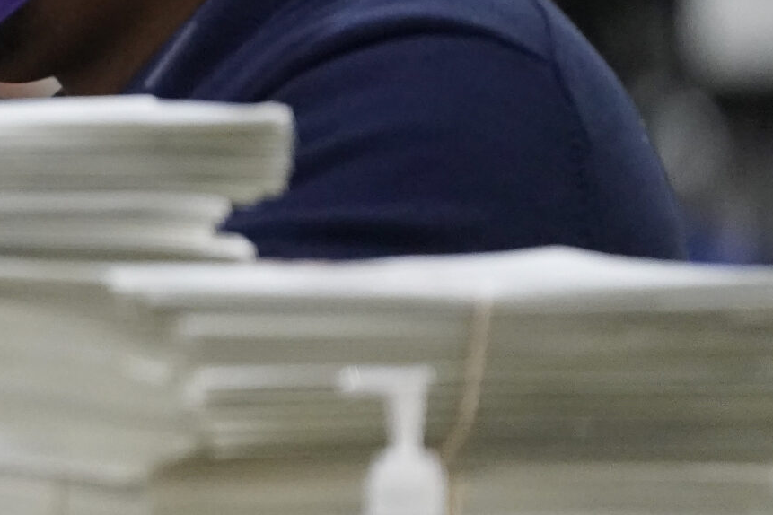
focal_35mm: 1172
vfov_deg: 1.2
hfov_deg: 1.8
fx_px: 25163
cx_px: -262
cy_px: 82
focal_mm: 394
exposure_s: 1/250
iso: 10000
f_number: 5.6
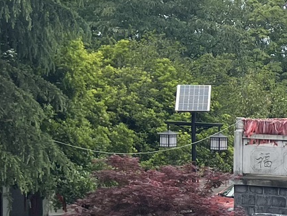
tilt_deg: -5.7
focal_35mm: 117
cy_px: 138
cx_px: 579
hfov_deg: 14.1
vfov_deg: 12.7
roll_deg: -5.1
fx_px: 971
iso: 32
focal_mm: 5.1
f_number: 1.6
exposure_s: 1/1456
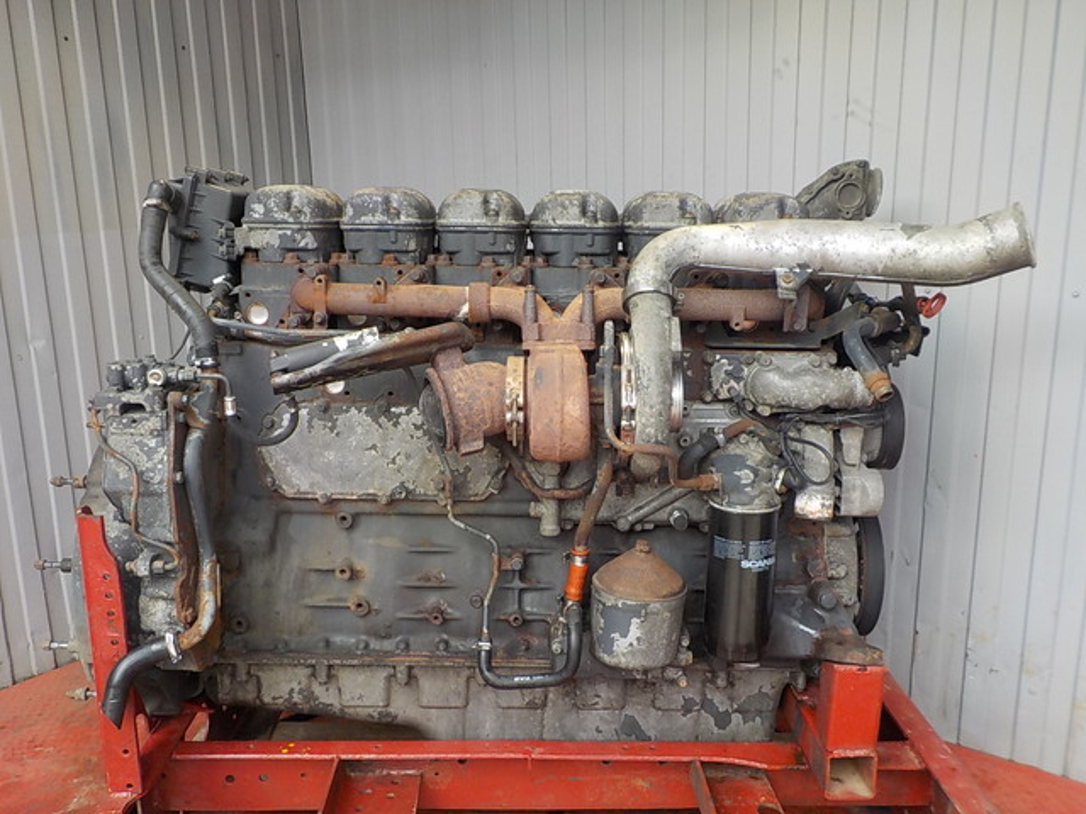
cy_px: 407
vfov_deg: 46.8
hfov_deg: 60.0
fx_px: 941
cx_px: 543
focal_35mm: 30
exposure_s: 1/40
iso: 125
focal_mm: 4.1
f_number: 3.3
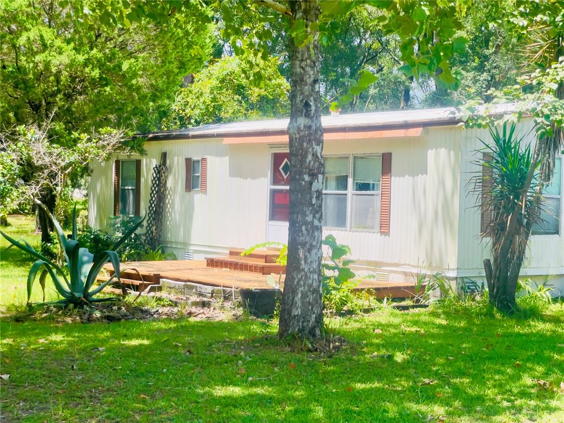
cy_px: 212
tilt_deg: -2.4
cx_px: 282
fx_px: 1043
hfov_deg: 30.3
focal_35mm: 64
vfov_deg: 22.9
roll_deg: -1.8
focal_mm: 7.5
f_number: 2.2
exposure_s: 1/399
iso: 20
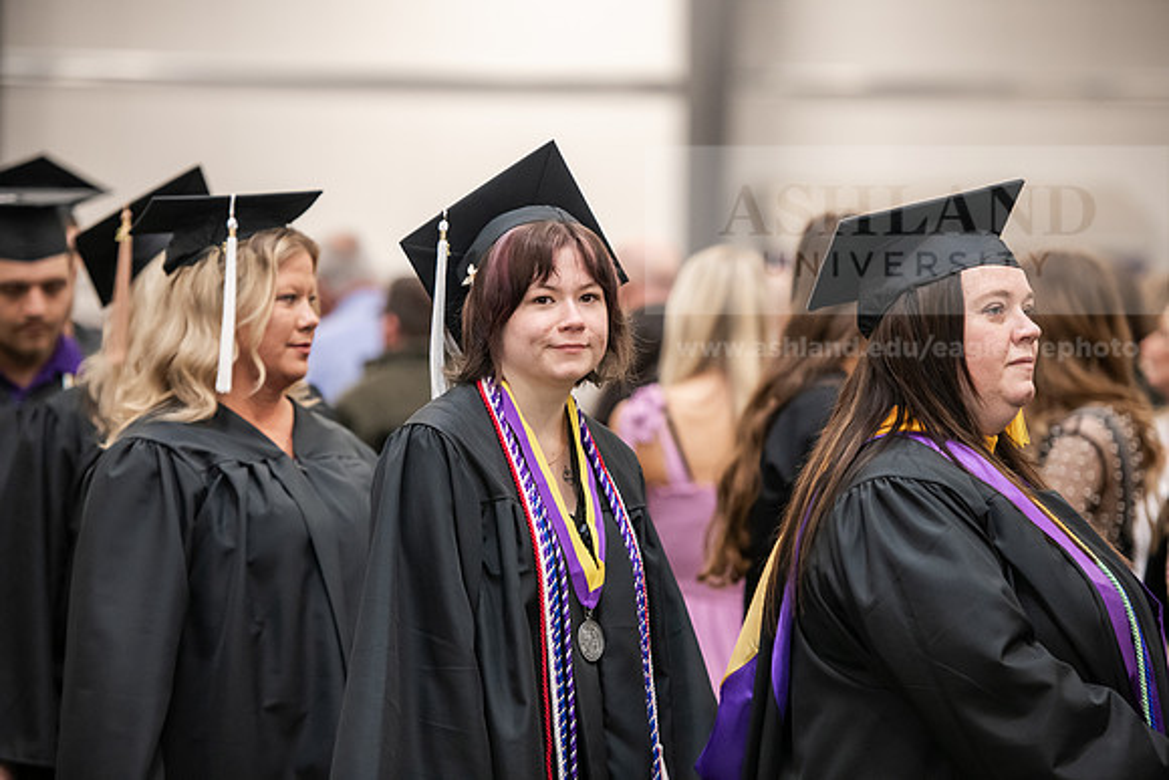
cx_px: 584
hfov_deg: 13.2
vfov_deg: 8.9
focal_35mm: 155
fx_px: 5034
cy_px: 390
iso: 2500
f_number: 3.2
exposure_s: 1/200
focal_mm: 155
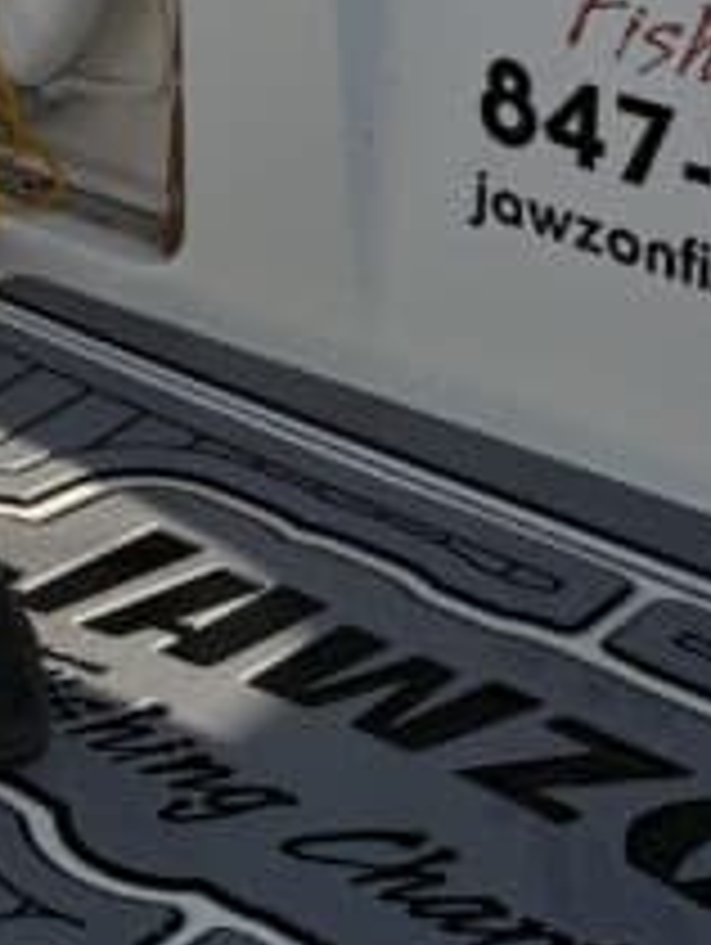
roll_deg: +3.8
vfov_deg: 14.7
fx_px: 3198
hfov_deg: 11.9
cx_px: -454
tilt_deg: -7.7
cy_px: -742
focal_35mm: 117
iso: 80
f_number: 1.78
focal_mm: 6.76
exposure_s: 1/3759
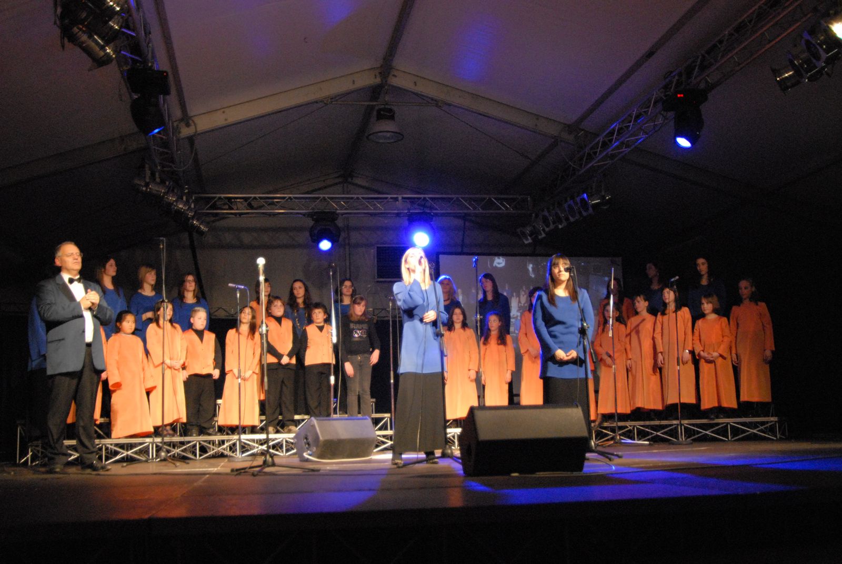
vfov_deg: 37.0
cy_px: 282
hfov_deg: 53.1
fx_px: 843
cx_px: 421
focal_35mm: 36
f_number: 3.5
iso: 1600
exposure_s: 1/50
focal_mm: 24
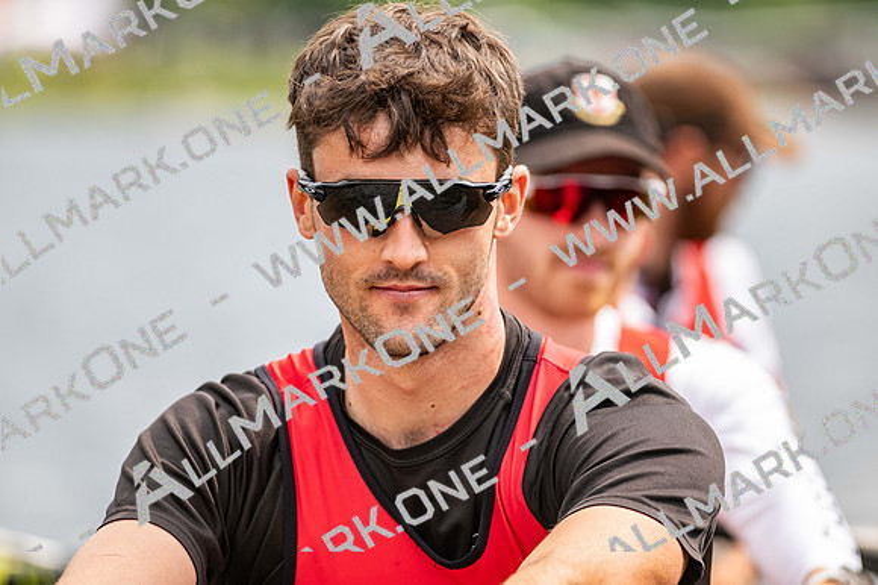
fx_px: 7314
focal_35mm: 300
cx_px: 439
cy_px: 292
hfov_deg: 6.9
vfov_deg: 4.6
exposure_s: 1/2000
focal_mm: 300
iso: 720
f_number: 4
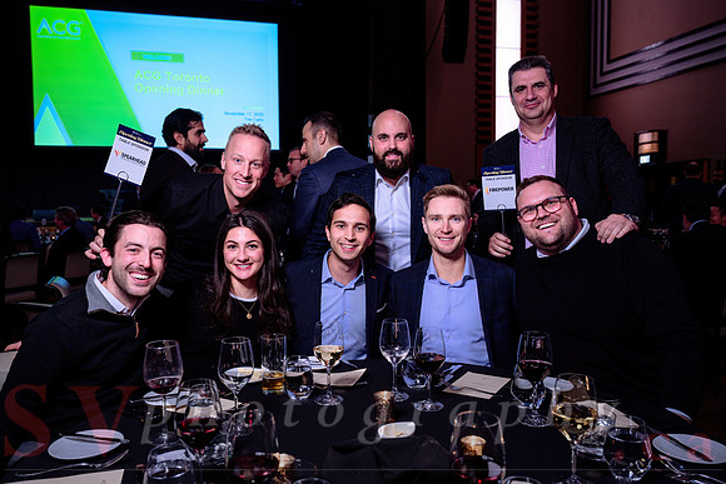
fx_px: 577
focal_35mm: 29
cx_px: 366
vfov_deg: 45.5
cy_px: 246
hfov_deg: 64.3
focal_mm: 26.5
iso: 800
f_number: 4
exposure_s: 1/40
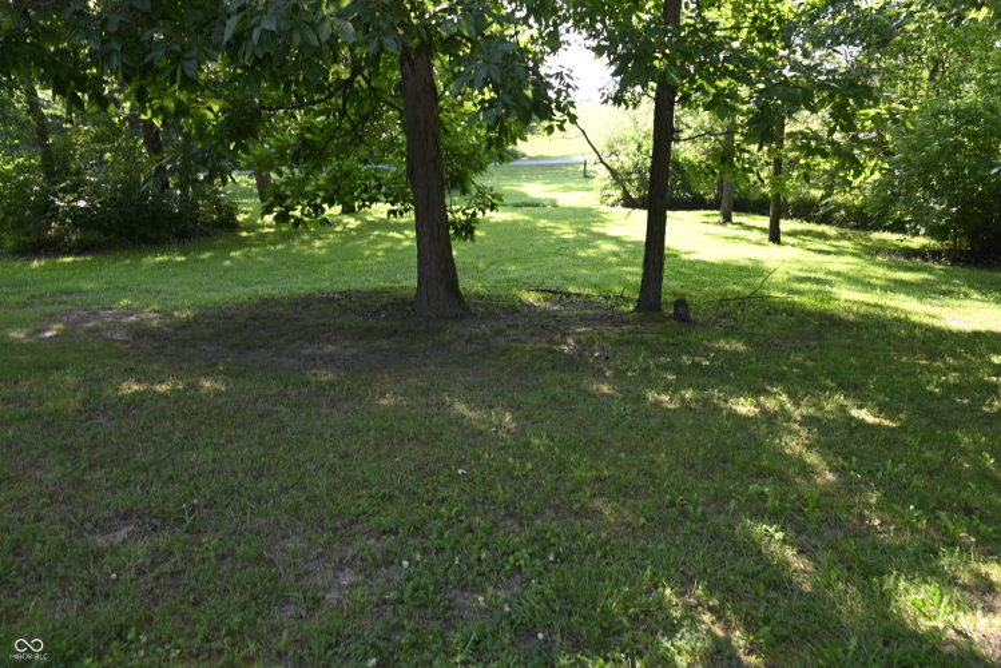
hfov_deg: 71.5
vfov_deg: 51.3
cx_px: 500
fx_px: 695
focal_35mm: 25
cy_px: 334
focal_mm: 25
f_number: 5.6
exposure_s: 1/100
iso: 200
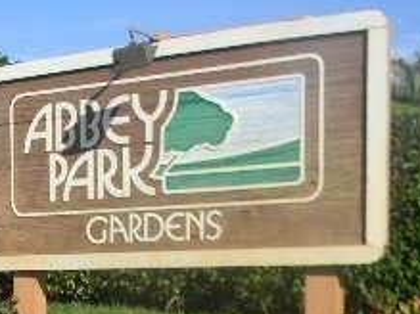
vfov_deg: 17.5
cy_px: 322
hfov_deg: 22.2
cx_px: -75
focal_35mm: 82
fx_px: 994
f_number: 3.5
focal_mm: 5
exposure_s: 1/882
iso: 80
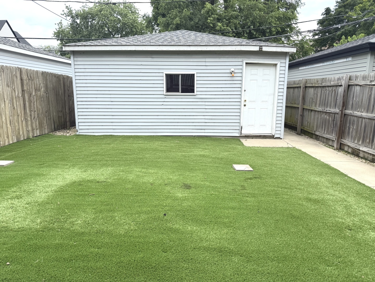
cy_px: 141
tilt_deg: -11.9
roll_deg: -0.9
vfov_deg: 56.8
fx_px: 260
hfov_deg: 71.6
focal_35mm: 24
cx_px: 188
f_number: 1.78
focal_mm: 6.76
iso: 80
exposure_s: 1/1585
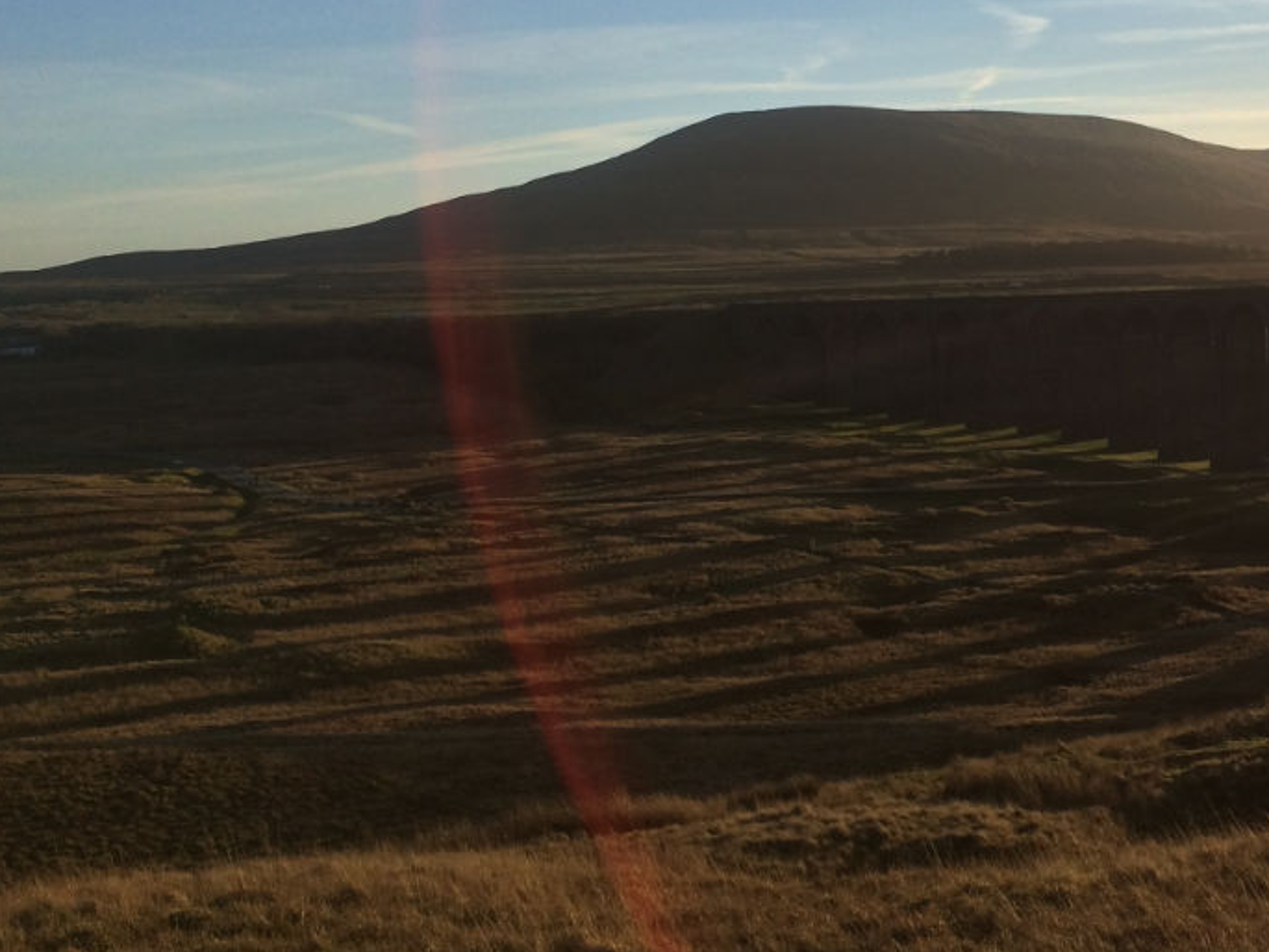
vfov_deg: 26.4
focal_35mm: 55
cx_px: 1180
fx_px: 2017
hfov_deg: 32.9
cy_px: 288
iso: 32
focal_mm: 4.2
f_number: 2.2
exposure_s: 1/2160
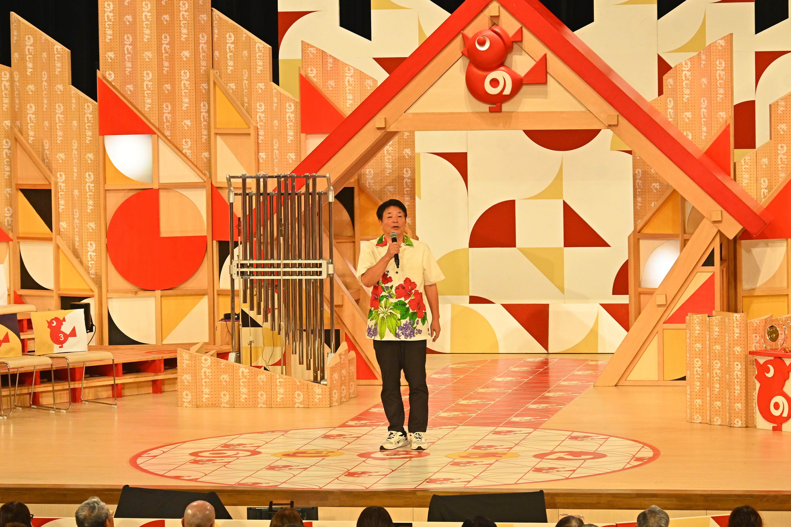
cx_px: 396
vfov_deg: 9.7
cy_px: 264
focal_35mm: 142
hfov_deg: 14.5
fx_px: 3118
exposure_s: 1/125
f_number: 7.1
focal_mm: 95
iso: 2500
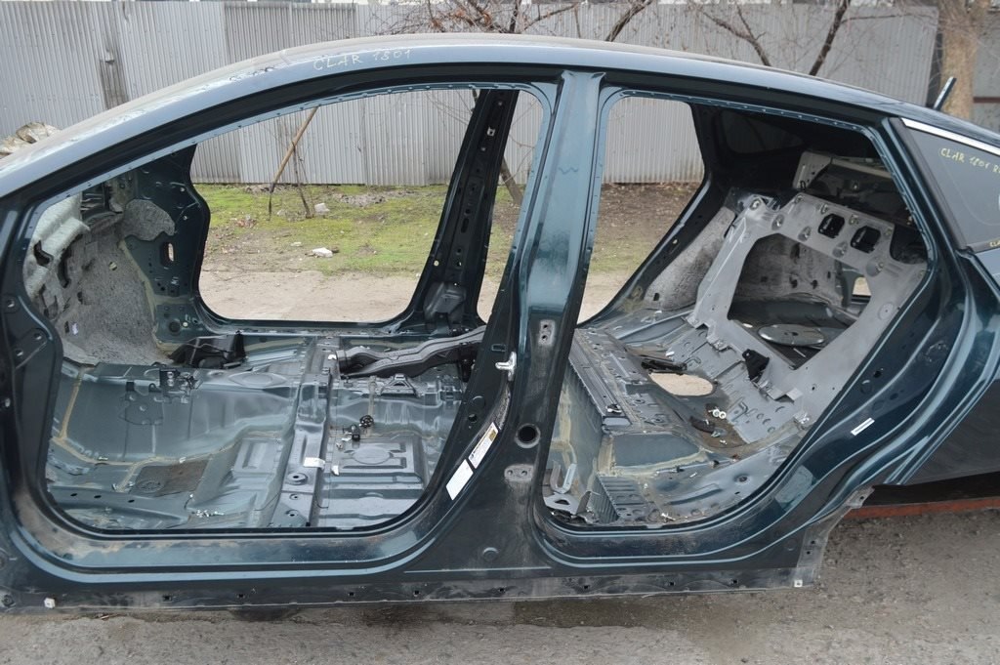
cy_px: 332
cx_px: 500
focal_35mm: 30
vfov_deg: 43.5
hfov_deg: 62.0
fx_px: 833
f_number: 5.6
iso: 250
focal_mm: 20
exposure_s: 1/125
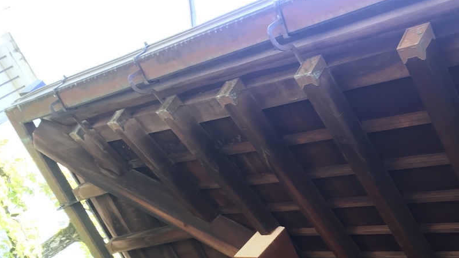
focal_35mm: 46
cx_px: 253
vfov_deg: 24.0
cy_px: 296
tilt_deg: +35.1
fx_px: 560
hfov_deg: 44.5
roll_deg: -41.8
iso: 25
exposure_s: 1/60
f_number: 1.8
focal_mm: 3.99
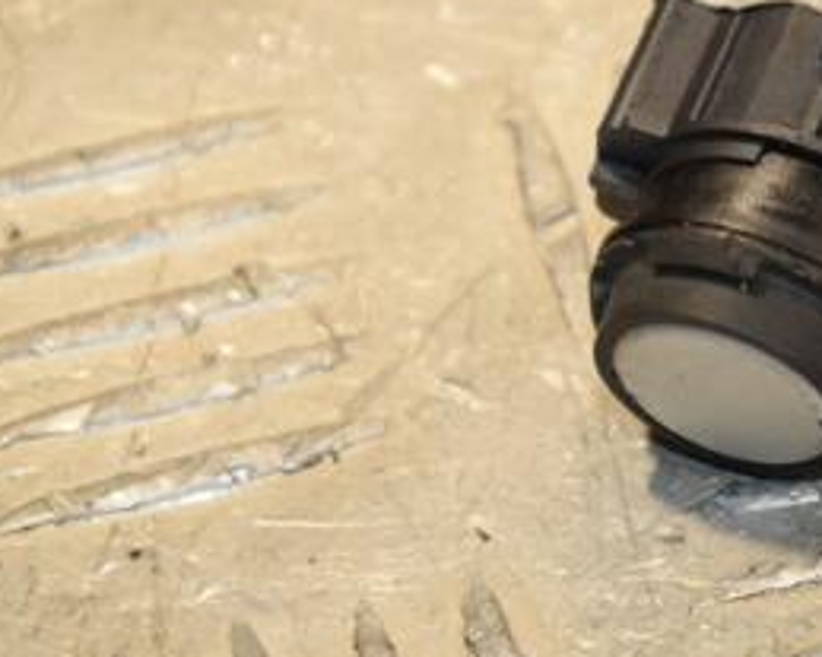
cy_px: 248
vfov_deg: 4.5
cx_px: 879
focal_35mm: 342
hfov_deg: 5.6
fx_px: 8319
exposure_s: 1/200
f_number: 7.1
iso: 800
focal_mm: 105
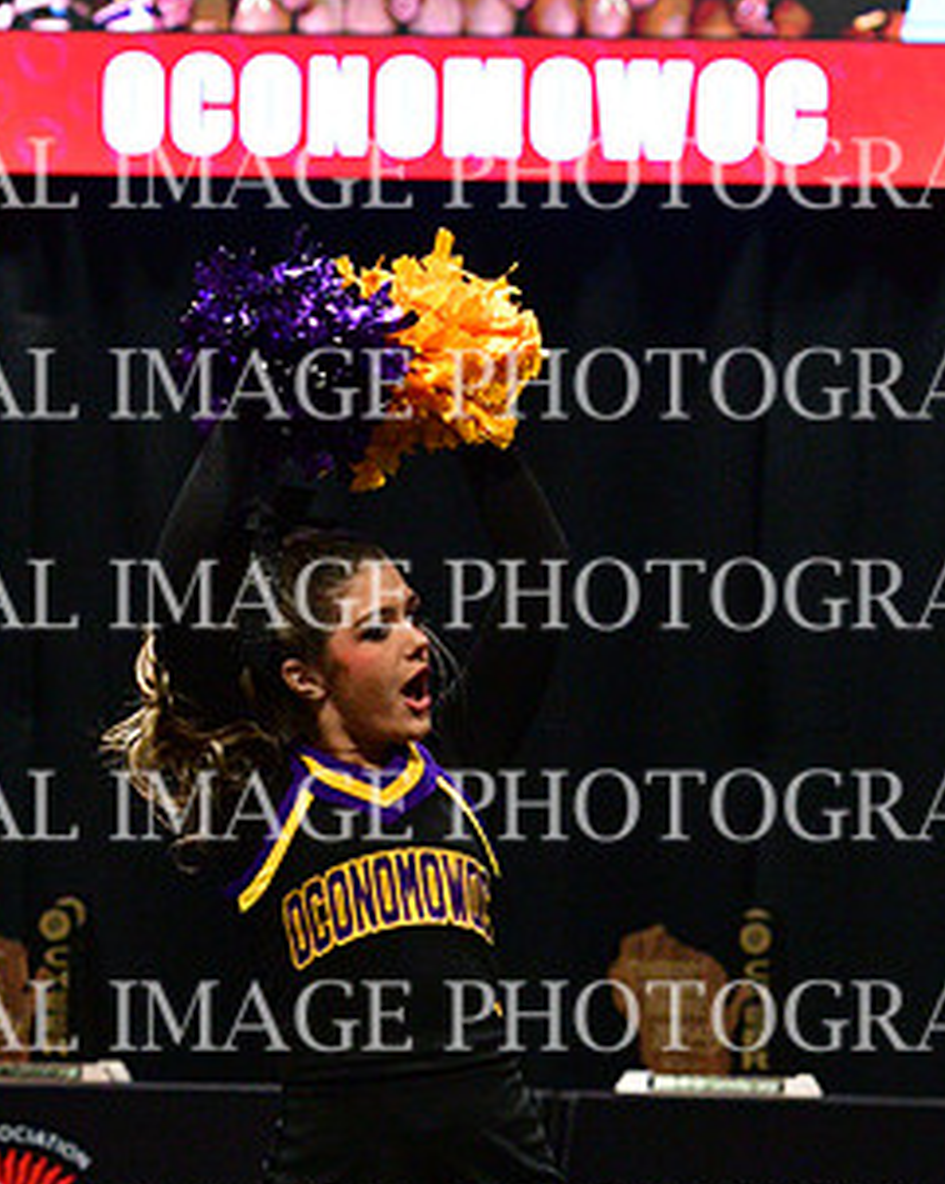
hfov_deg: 4.9
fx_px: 10994
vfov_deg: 6.2
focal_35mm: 314
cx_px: 418
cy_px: 1121
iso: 5000
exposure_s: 1/400
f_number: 4
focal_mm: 116
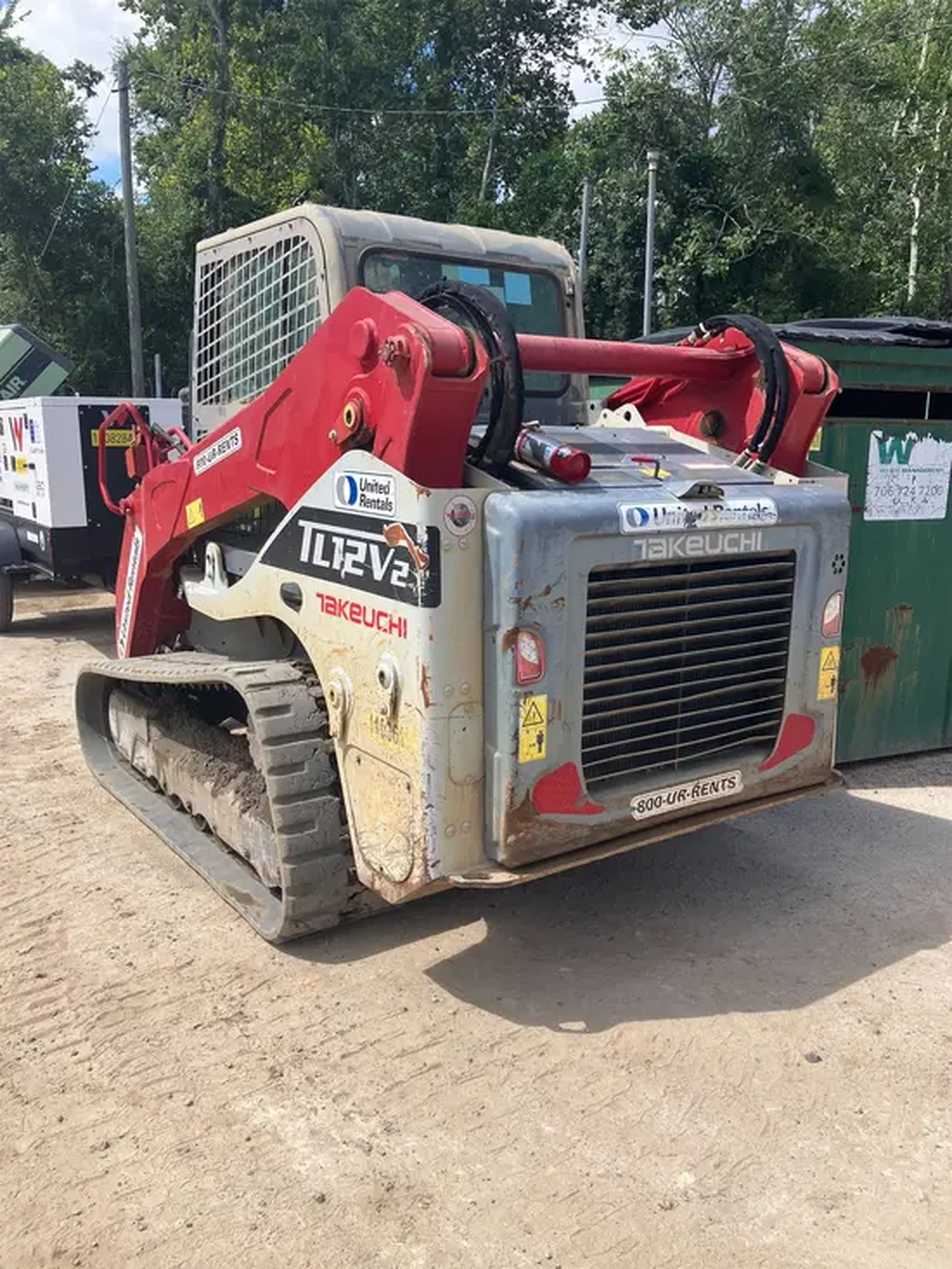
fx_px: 1026
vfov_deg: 63.4
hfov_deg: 49.8
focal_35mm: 28
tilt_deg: -9.9
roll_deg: -1.6
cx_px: 476
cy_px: 634
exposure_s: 1/1215
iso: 32
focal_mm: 3.99
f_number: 1.8
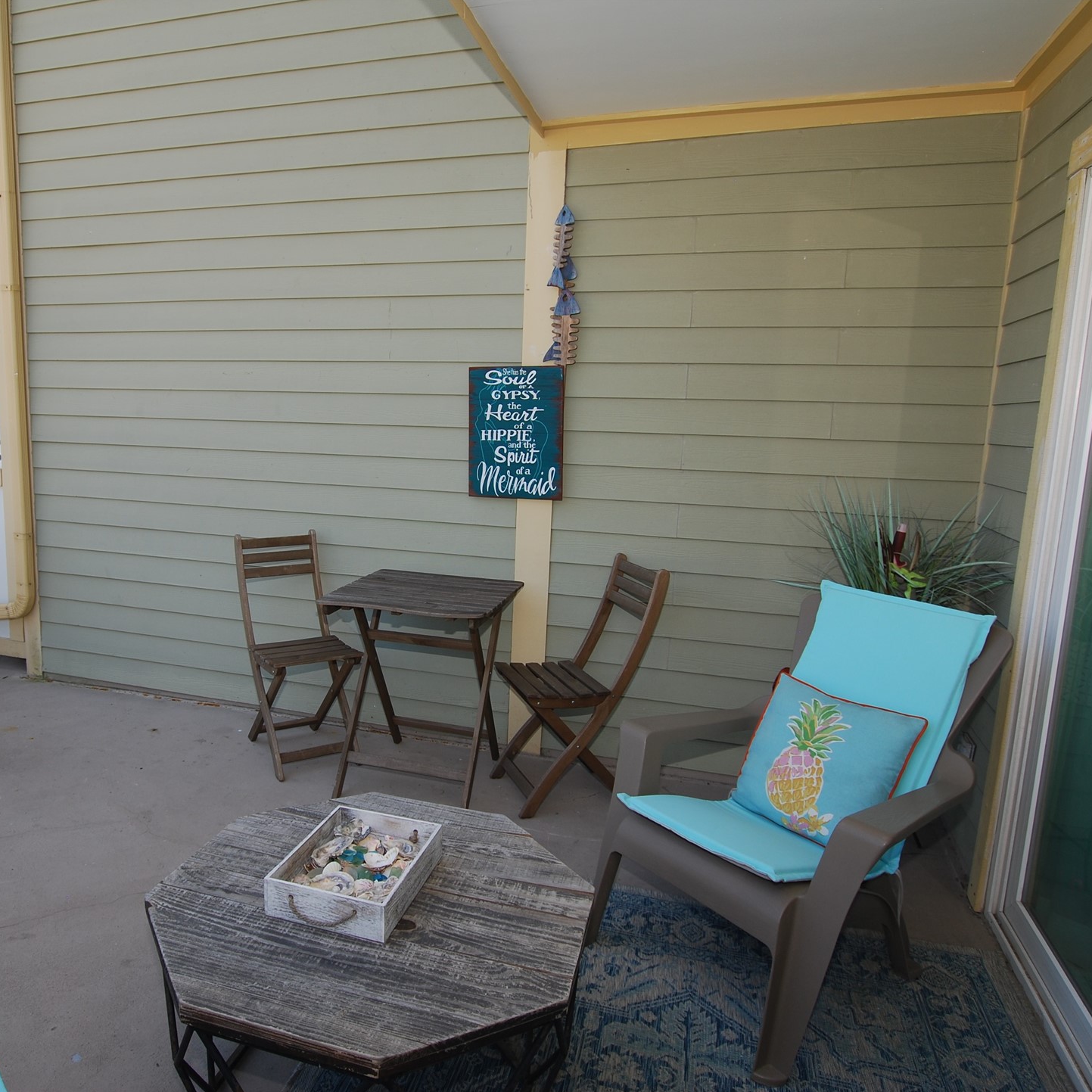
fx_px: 821
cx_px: 426
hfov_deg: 66.5
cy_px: 547
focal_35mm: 23
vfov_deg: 67.3
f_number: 5.6
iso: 100
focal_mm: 12
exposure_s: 1/125
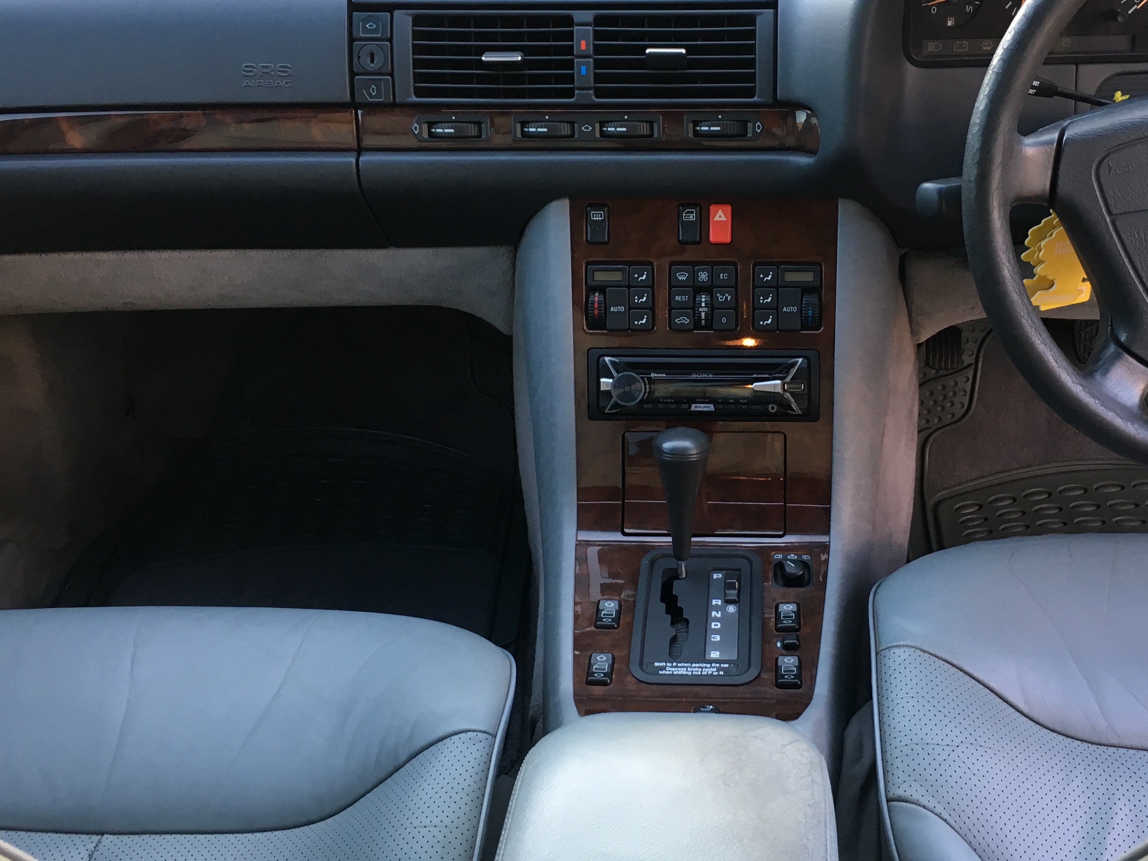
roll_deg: -0.6
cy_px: 401
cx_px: 698
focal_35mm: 41
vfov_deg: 35.1
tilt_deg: -33.0
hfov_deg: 45.5
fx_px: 1360
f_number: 2.2
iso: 64
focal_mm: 4.15
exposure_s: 1/33
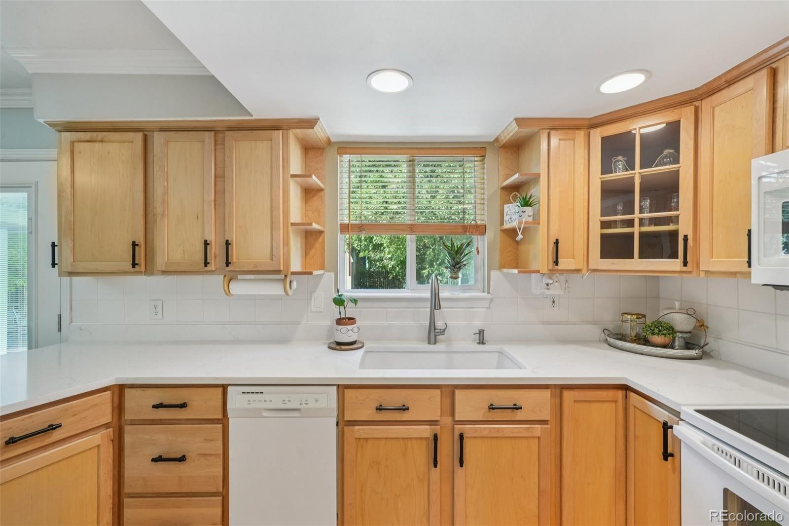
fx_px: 329
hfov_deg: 100.4
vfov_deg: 77.3
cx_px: 394
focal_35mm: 15
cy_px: 263
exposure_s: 1/6
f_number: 8
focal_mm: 10
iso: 800
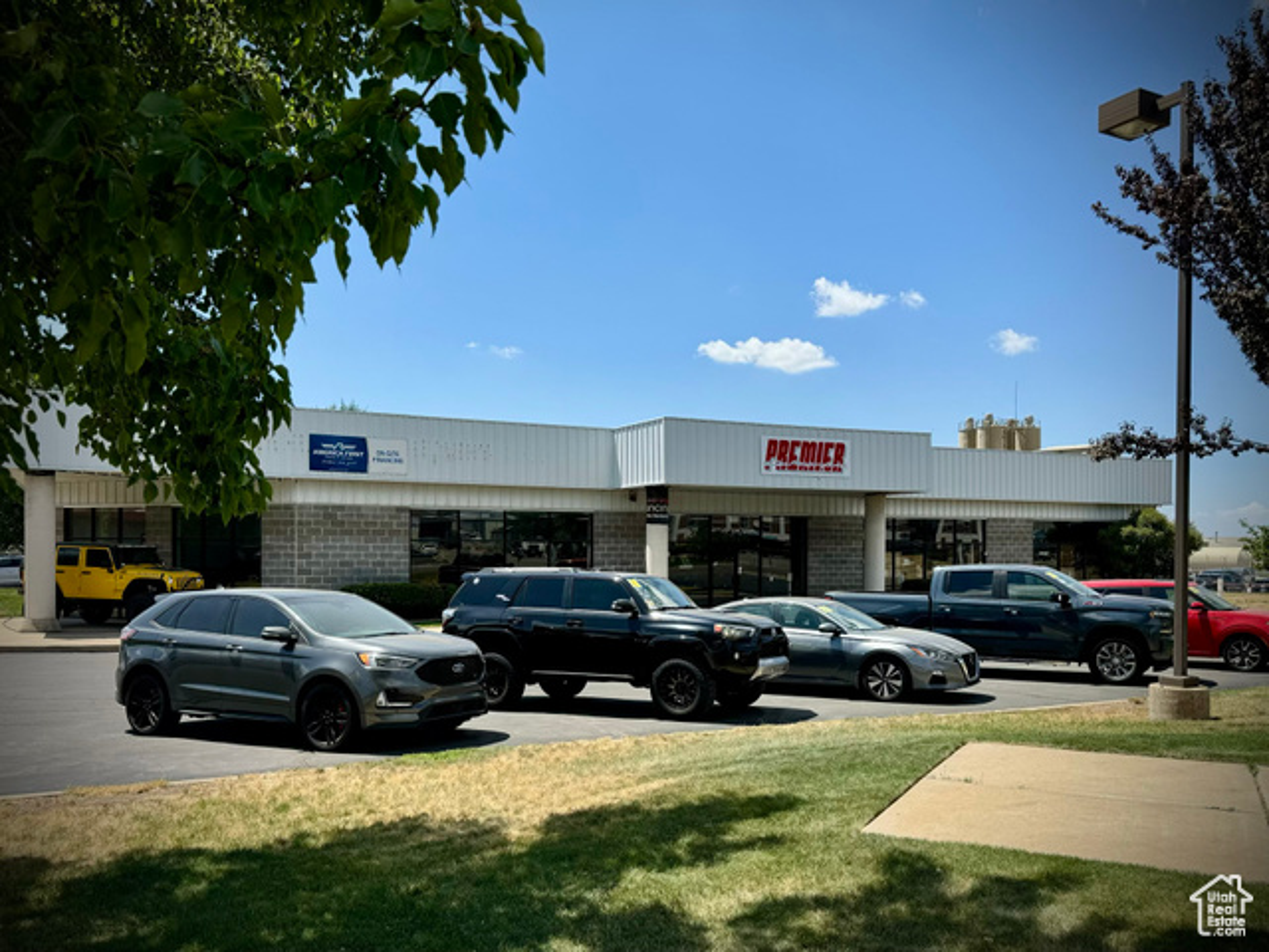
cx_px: 634
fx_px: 880
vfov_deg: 56.8
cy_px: 476
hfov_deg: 71.6
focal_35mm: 24
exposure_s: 1/4310
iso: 80
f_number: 1.78
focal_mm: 6.76
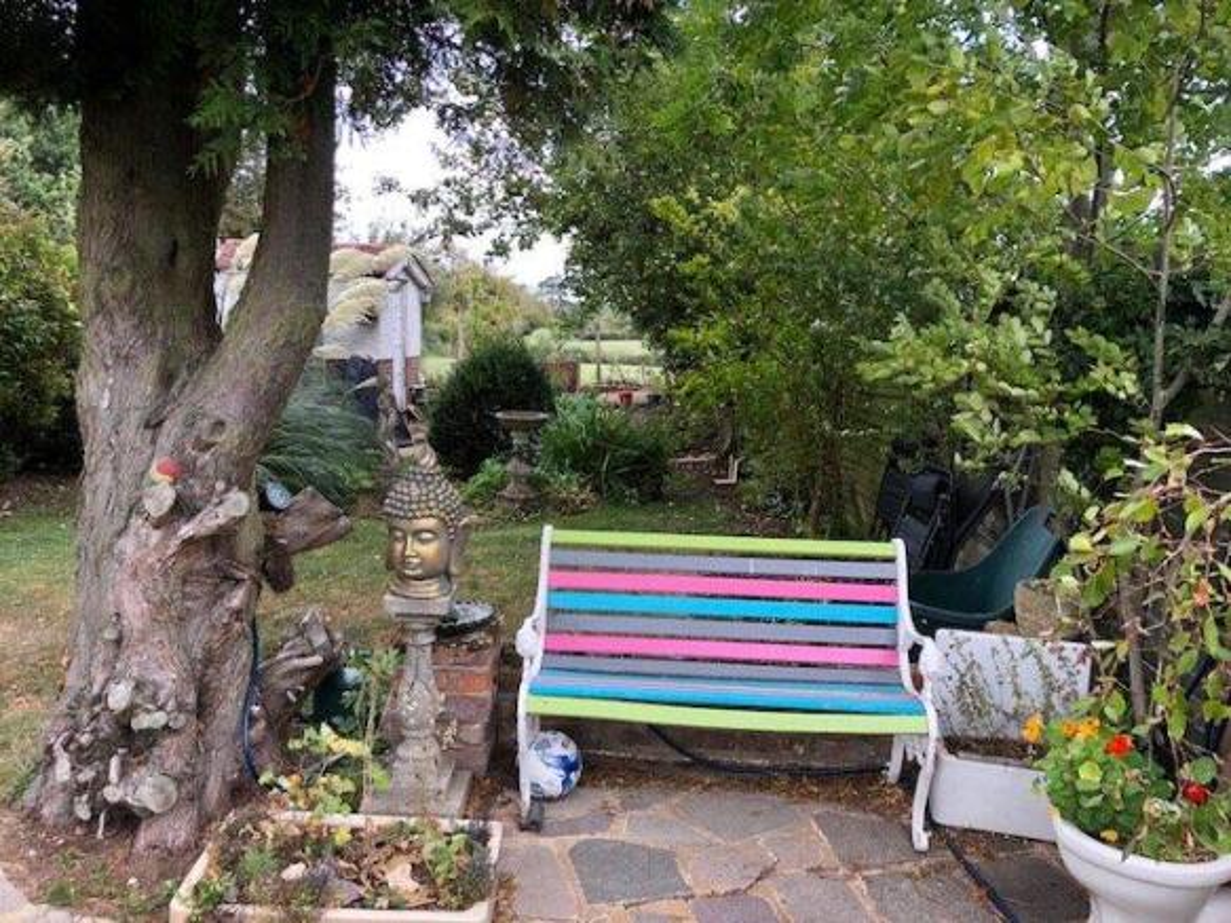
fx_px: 996
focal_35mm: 28
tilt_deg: -7.3
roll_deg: -1.4
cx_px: 616
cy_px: 462
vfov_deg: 49.7
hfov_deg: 63.5
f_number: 1.8
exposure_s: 1/120
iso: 32
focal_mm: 4
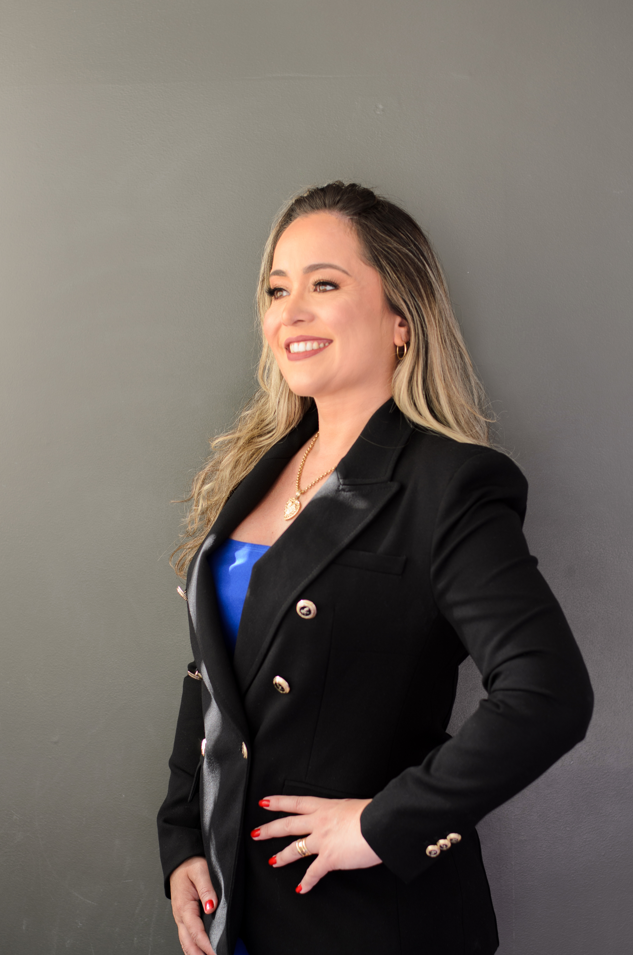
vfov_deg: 27.0
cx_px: 316
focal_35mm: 75
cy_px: 478
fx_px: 1987
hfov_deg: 18.1
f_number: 2.5
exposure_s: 1/160
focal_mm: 50
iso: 100
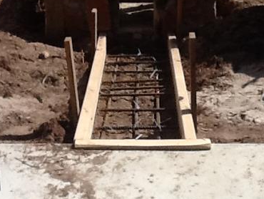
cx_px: 153
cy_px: 106
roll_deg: +0.6
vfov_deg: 13.8
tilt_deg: -23.9
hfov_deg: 18.4
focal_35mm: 107
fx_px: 817
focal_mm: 2.03
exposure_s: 1/2433
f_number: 2.4
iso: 40
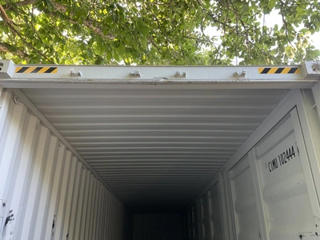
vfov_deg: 48.2
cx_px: 160
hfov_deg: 61.7
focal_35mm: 29
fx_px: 268
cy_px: 120
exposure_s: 1/60
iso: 80
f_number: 1.8
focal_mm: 3
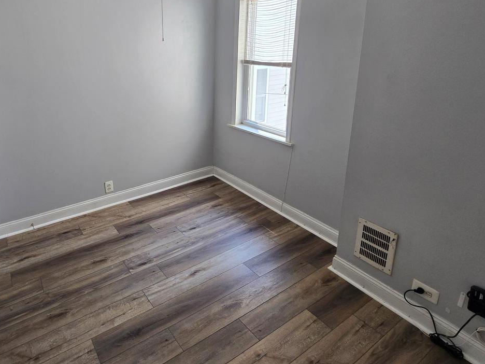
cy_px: 125
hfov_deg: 79.4
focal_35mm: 20
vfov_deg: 64.5
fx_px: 280
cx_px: 167
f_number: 2.2
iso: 64
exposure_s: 1/60
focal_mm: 2.2
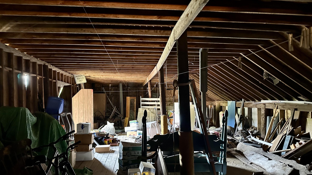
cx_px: 152
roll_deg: +0.6
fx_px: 223
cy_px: 101
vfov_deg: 42.8
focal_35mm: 27
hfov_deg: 69.9
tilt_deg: +0.8
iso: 1000
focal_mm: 6.86
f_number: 1.78
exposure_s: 1/40
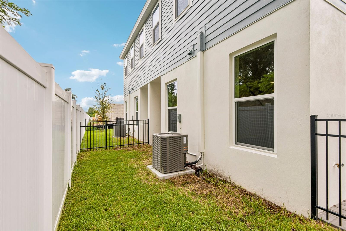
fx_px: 163
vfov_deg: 70.4
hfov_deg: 93.3
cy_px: 116
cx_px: 173
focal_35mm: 17
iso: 400
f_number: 8
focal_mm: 17
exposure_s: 1/800
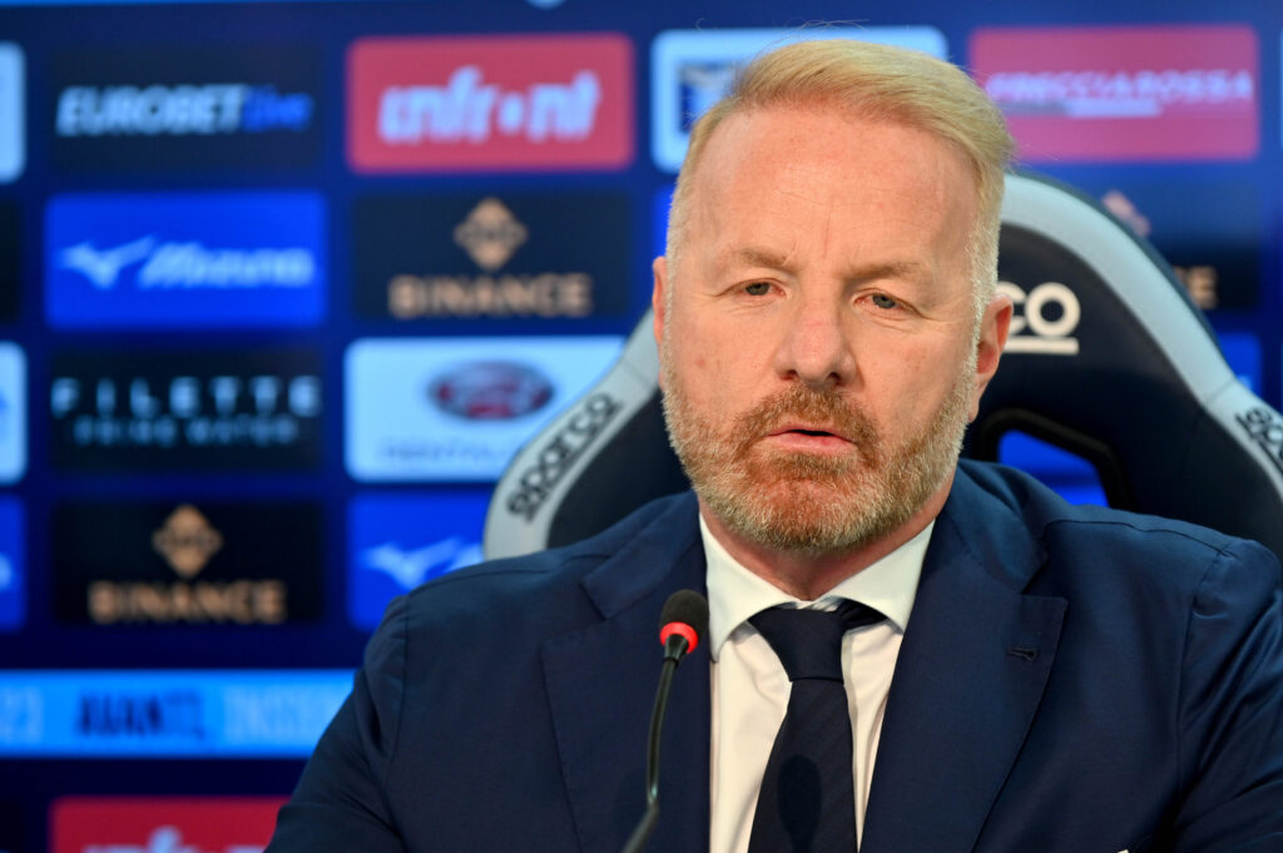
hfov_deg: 10.3
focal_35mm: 200
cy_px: 426
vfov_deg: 6.9
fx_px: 7122
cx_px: 642
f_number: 5
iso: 800
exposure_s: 1/125
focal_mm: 200
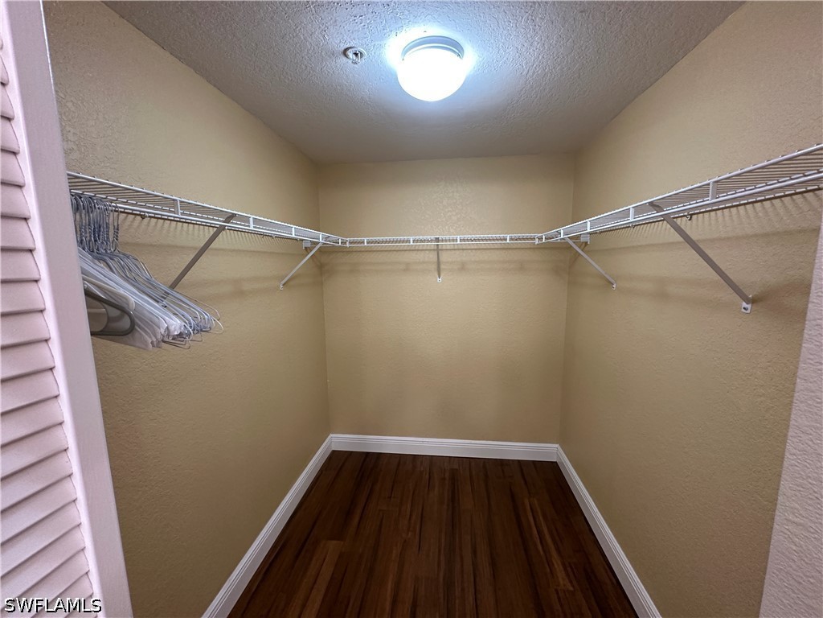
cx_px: 412
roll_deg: +0.1
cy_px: 309
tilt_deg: -7.3
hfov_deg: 102.1
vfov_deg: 85.7
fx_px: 333
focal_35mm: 14
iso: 250
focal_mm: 2.22
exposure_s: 1/60
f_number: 2.2
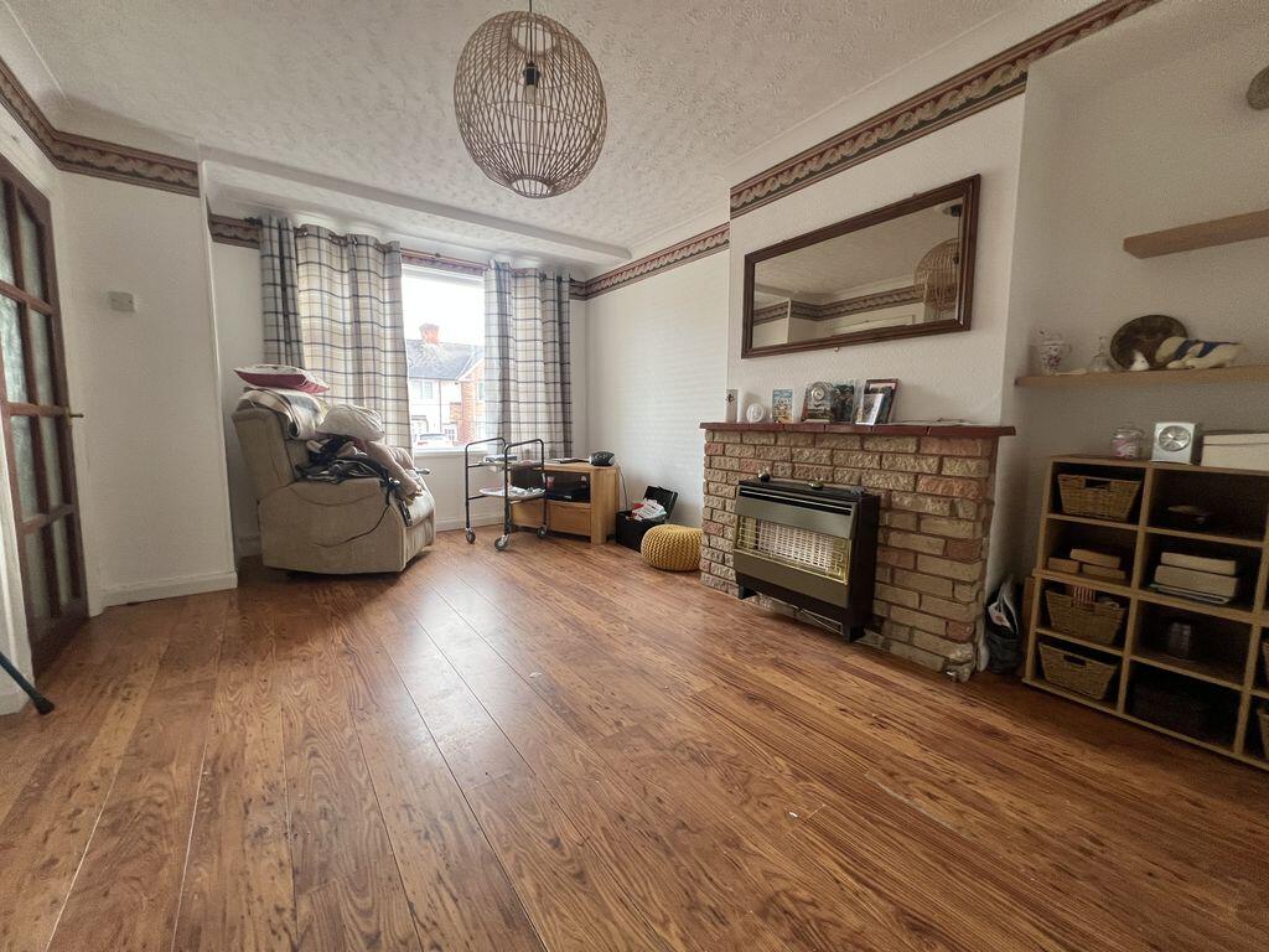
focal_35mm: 13
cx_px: 634
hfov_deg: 106.2
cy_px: 476
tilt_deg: -6.9
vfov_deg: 89.9
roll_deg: -0.8
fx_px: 477
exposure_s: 1/99
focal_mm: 1.57
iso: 200
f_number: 1.8
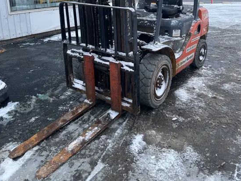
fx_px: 244
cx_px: 120
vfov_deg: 38.8
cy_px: 32
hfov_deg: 52.7
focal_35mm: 35
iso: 32
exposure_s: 1/769
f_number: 1.6
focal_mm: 4.2
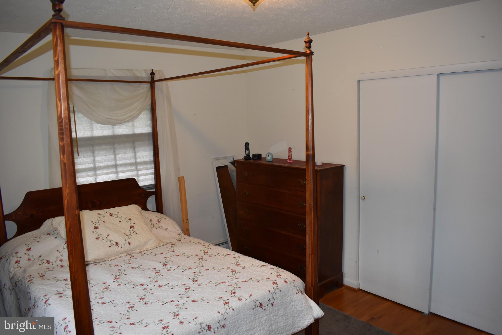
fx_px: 376
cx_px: 251
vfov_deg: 47.9
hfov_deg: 67.4
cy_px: 168
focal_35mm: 27
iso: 800
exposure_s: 1/100
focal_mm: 18
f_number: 5
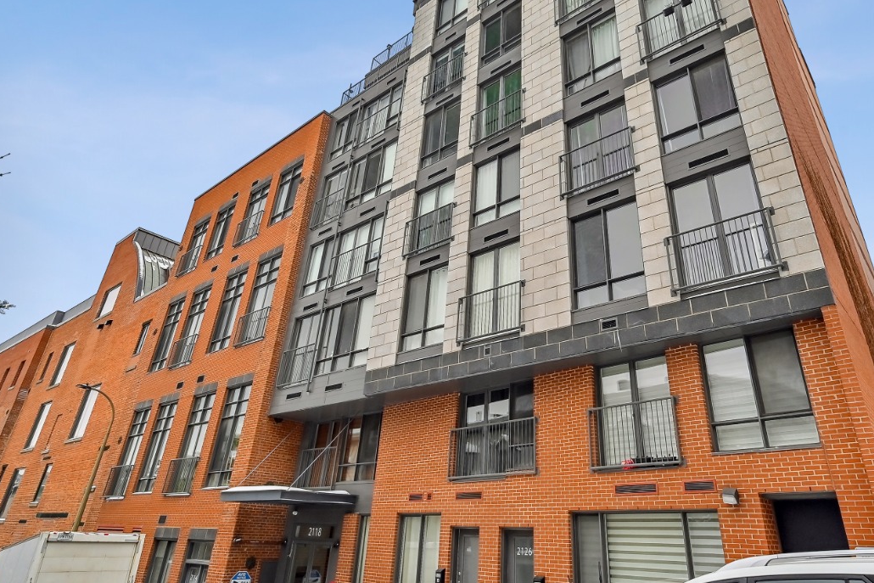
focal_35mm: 22
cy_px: 240
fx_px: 534
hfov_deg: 78.3
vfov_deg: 56.9
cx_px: 488
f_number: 6.3
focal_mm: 14
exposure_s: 1/1000
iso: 800
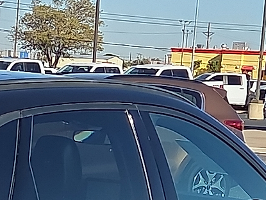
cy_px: 262
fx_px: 1483
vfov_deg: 7.6
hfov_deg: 10.0
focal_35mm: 193
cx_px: -83
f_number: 1.8
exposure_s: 1/1429
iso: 25
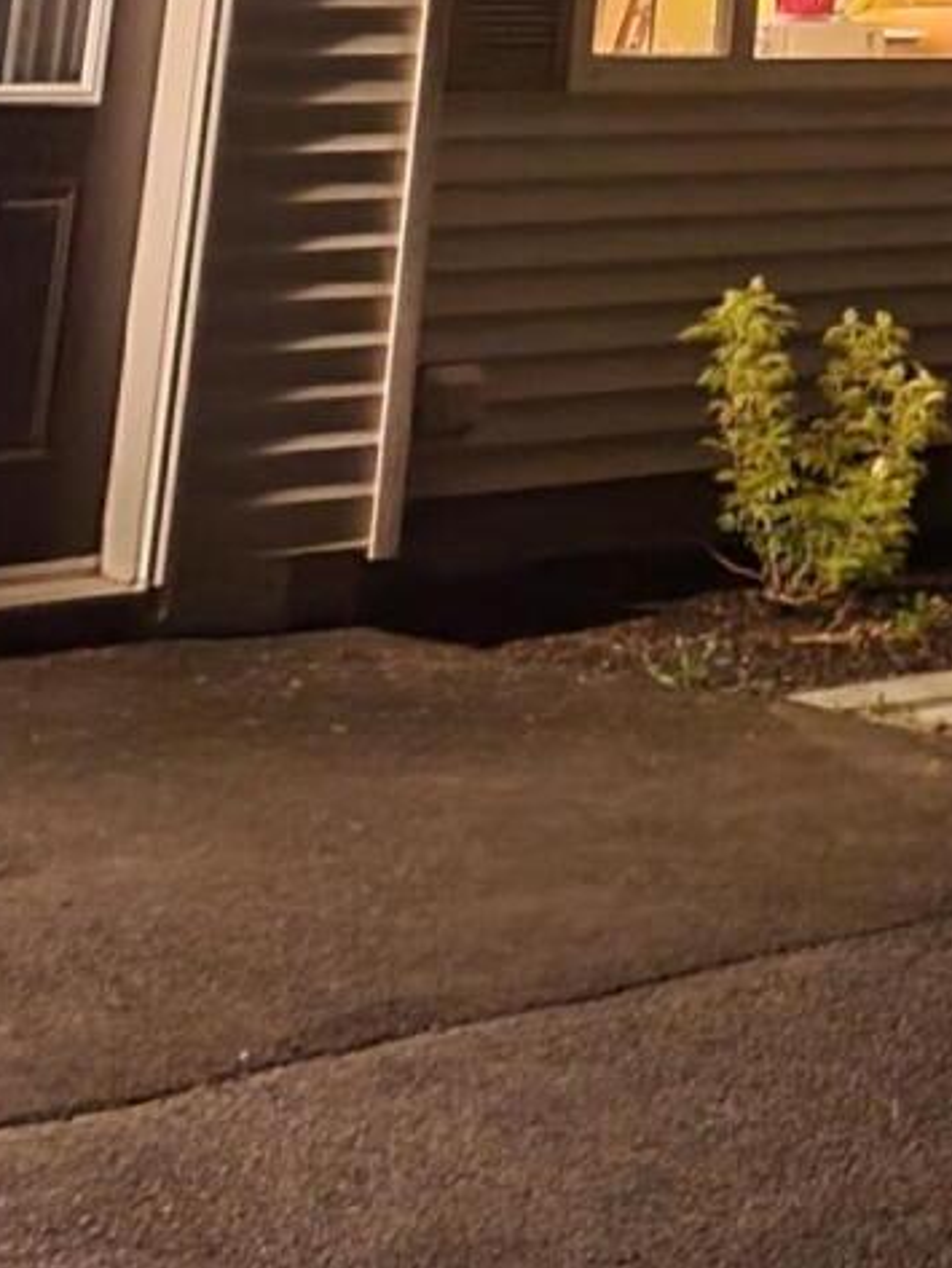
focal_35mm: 110
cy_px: -1281
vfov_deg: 14.7
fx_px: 4032
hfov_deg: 12.5
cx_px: 1633
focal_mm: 5.4
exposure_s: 1/9
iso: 1600
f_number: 1.8
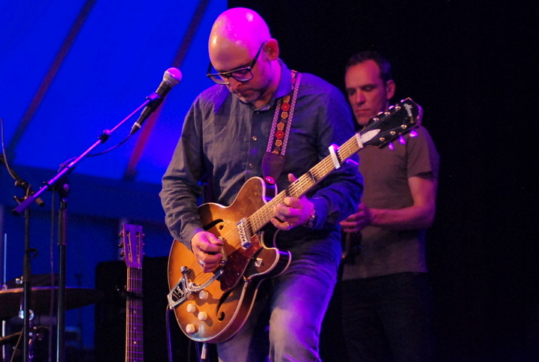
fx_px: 1800
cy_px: 181
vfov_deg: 11.5
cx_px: 270
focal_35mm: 120
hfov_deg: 17.0
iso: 1600
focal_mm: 80
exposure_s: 1/125
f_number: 2.8
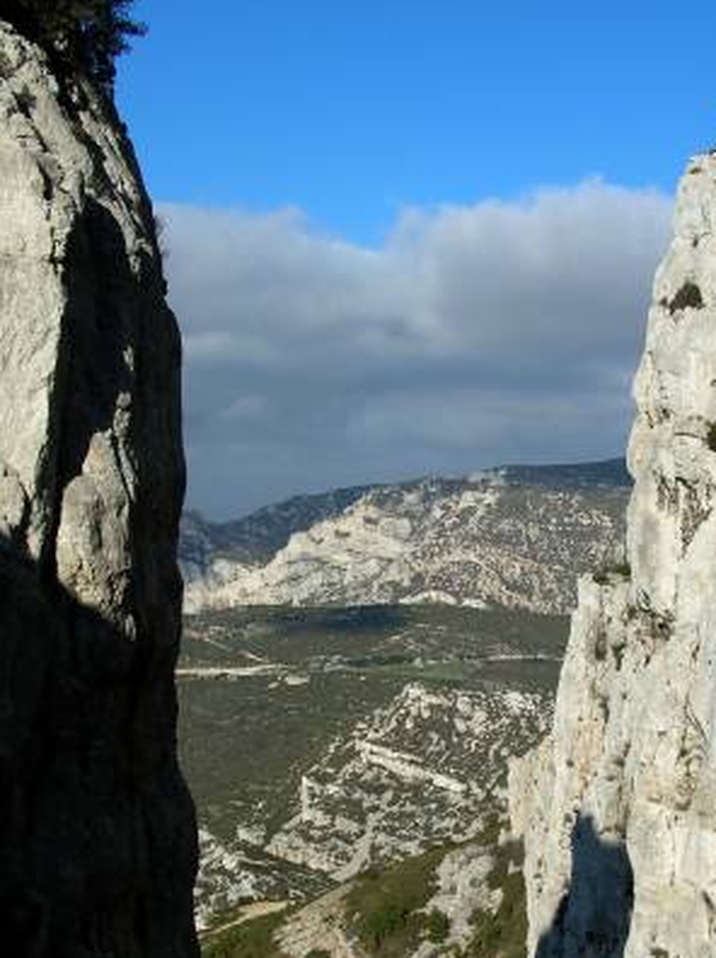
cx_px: 423
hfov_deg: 26.0
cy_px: 670
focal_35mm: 56
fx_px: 1548
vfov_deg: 33.9
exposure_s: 1/753
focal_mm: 6.2
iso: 50
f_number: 3.8
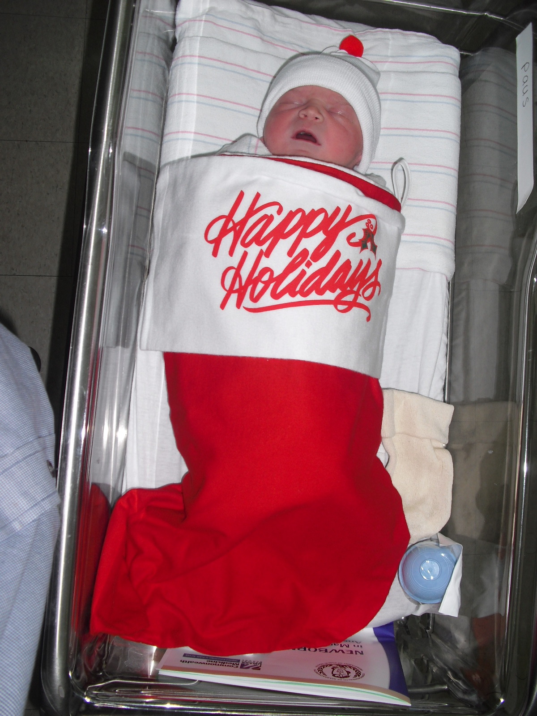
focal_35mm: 36
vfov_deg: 51.4
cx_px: 268
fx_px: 745
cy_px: 358
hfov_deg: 39.7
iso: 100
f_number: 3.1
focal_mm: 6.3
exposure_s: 1/200
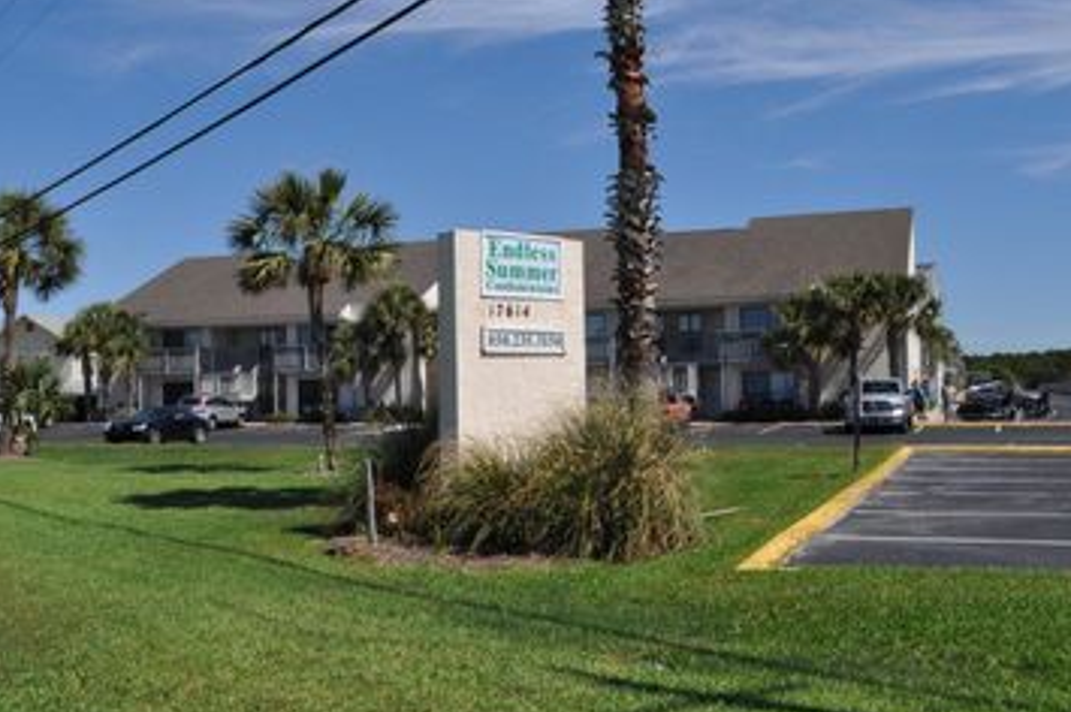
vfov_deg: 34.9
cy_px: 284
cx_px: 456
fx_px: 1129
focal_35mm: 38
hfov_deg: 50.6
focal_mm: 18
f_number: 11
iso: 200
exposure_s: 1/500
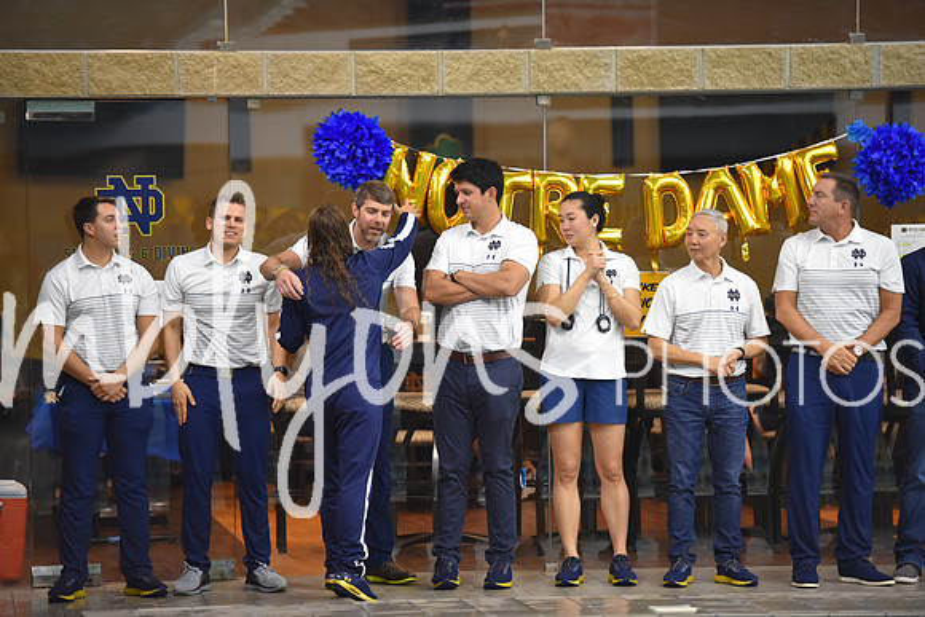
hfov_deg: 13.2
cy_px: 308
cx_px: 462
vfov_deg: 8.9
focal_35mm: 155
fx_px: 3983
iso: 2500
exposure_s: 1/500
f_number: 2.8
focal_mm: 155
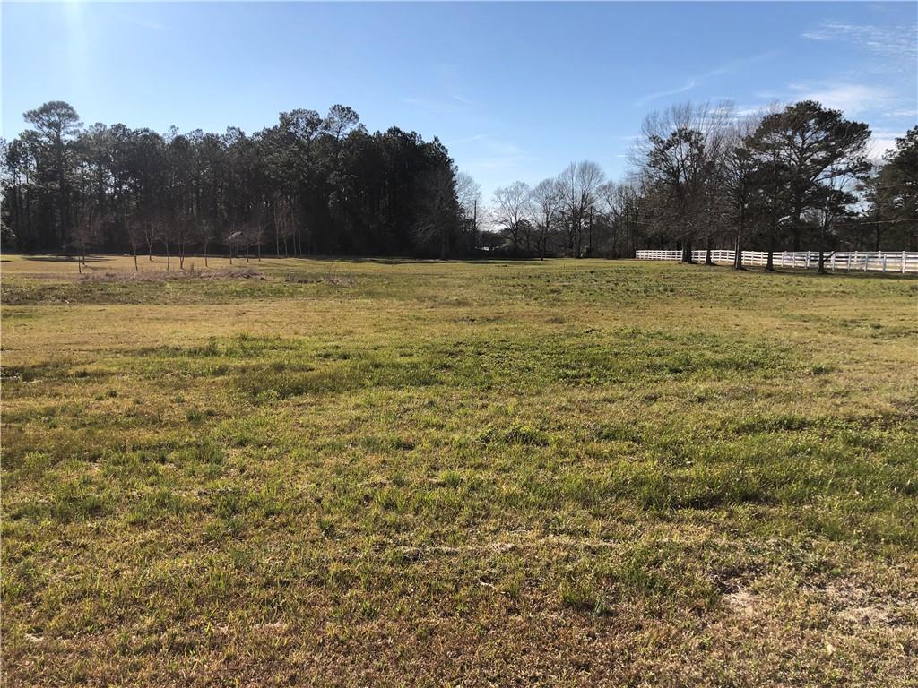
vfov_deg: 49.7
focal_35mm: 28
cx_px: 459
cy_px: 344
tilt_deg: -8.4
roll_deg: -0.4
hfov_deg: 63.4
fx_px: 743
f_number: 1.8
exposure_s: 1/2208
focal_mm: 3.99
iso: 20
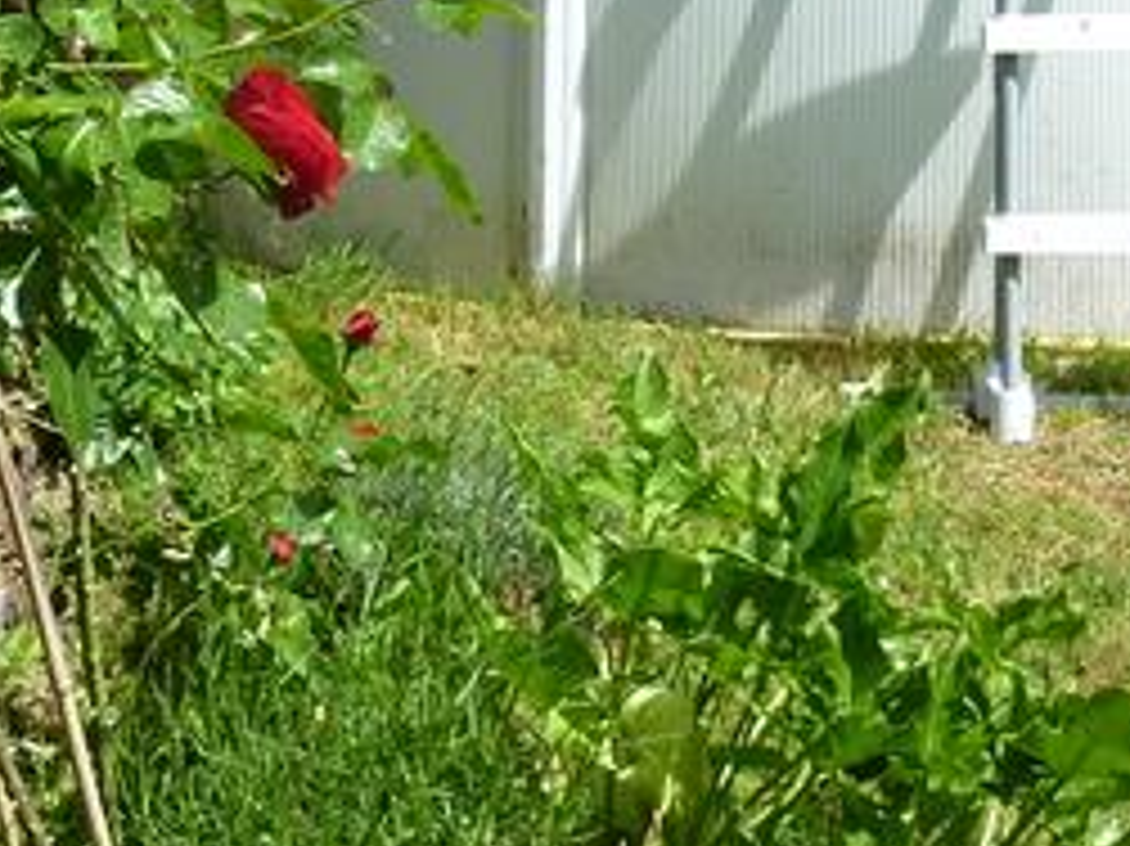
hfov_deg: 19.0
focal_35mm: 102
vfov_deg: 14.2
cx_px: 194
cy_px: -76
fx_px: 3328
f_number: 4
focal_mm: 5.3
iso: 80
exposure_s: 1/400
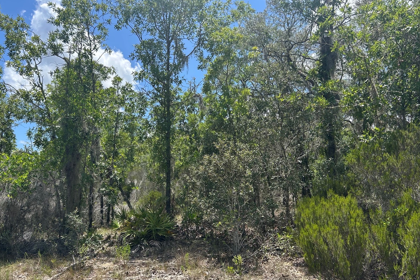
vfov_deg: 46.3
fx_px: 327
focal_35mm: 28
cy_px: 157
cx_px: 211
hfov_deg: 65.5
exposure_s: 1/2571
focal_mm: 5.7
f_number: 1.5
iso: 50
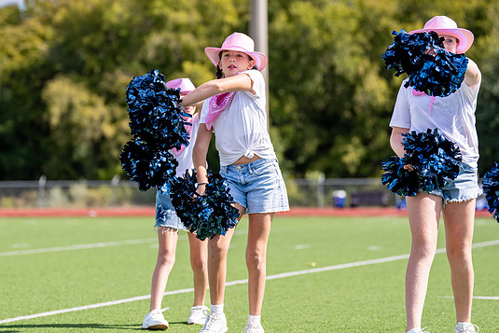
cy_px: 139
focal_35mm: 146
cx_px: 187
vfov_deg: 9.4
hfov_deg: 14.0
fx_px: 2024
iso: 250
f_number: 2.8
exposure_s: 1/4000
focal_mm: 109
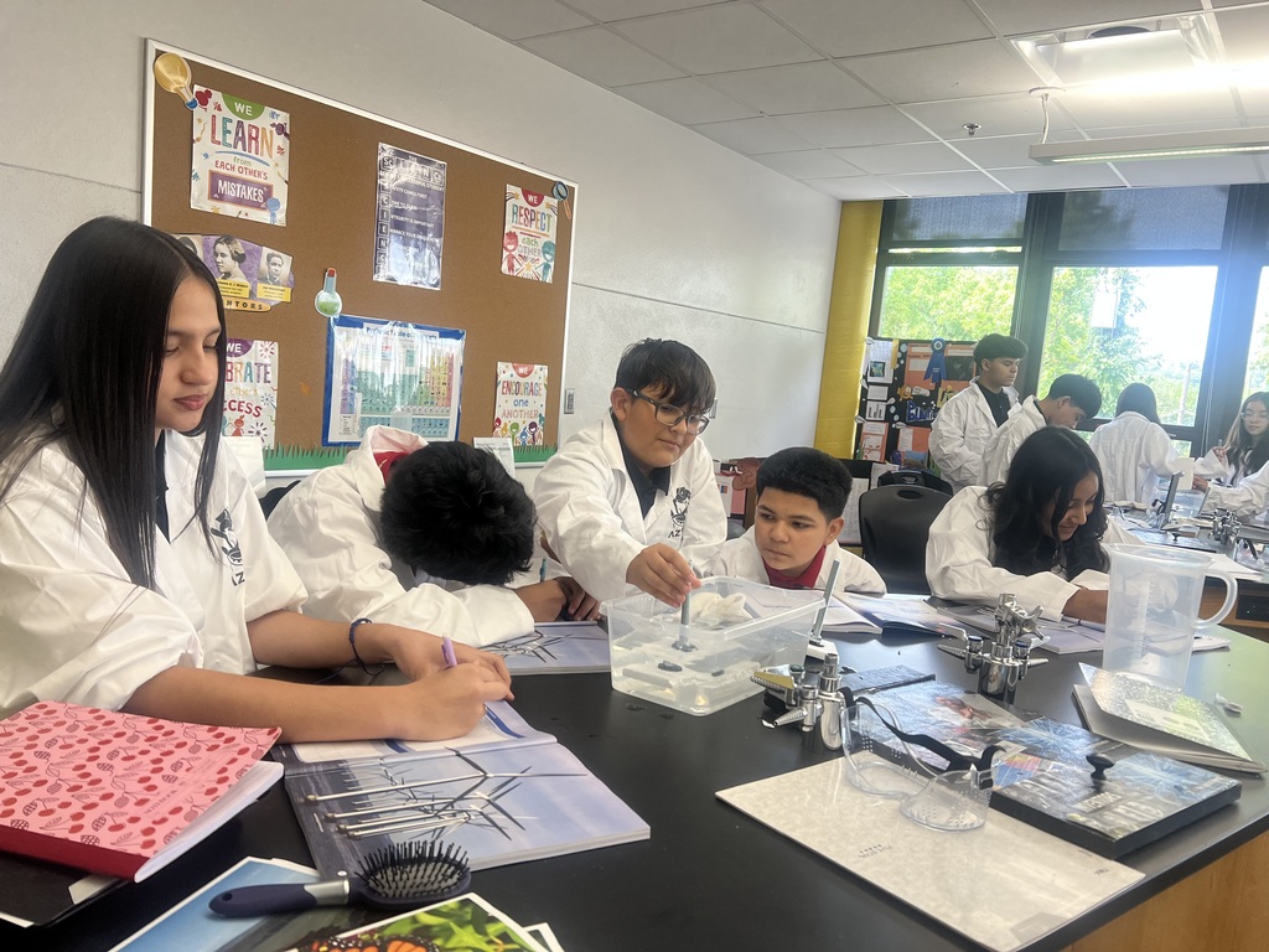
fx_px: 953
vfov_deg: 53.1
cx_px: 634
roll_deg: -5.5
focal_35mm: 26
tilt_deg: -6.7
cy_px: 476
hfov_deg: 67.3
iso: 100
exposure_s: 1/120
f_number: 1.5
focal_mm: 5.7
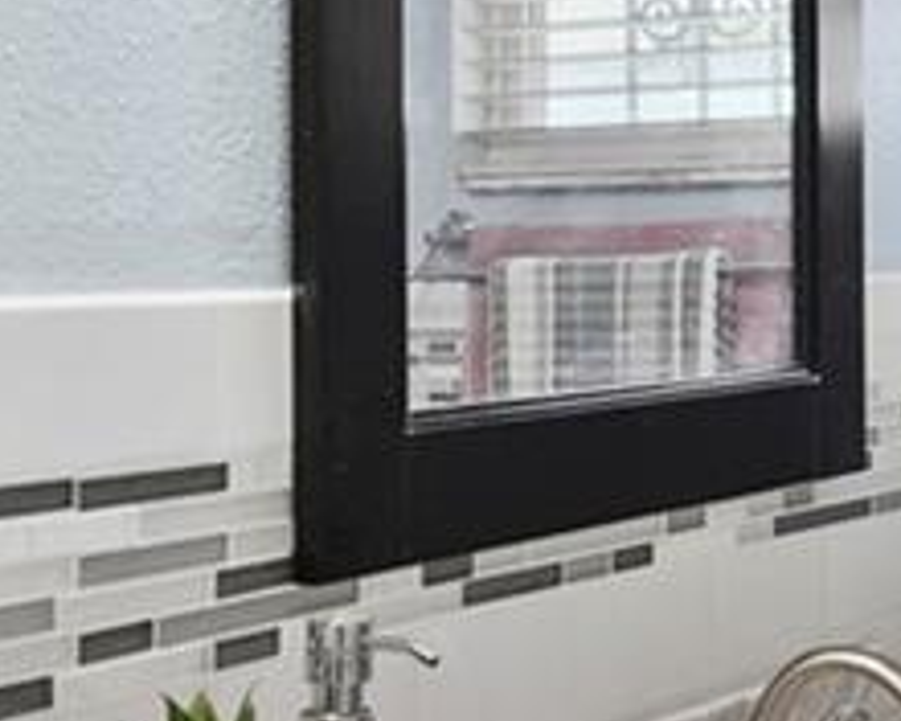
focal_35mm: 82
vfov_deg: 18.7
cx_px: 905
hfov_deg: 22.4
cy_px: 254
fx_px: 2187
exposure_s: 1/5
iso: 400
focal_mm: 12
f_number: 7.1
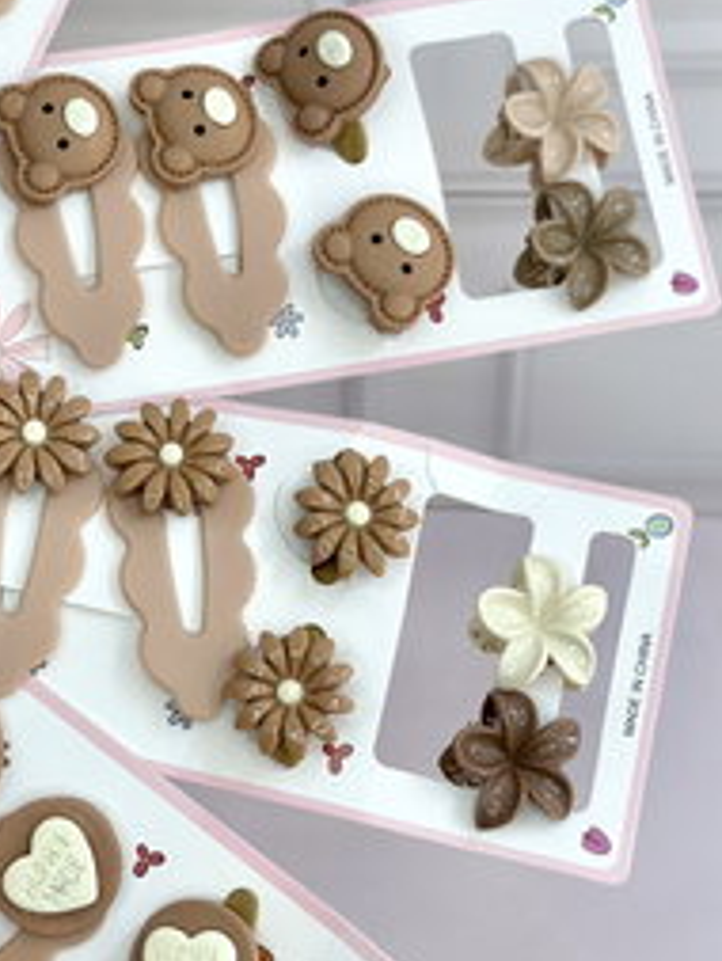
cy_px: 405
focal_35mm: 101
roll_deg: +0.0
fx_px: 2806
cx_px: 182
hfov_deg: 14.6
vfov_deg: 19.4
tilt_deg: -43.4
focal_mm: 6.86
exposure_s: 1/456
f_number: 1.78
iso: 100
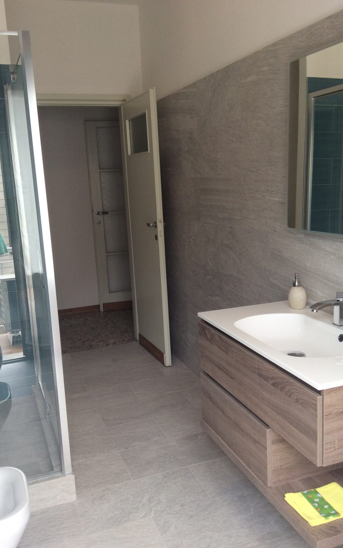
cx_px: 177
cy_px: 275
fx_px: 508
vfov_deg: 56.7
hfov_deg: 37.3
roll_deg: +2.7
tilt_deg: -11.6
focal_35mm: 34
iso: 32
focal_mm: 3.3
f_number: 2.4
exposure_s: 1/33
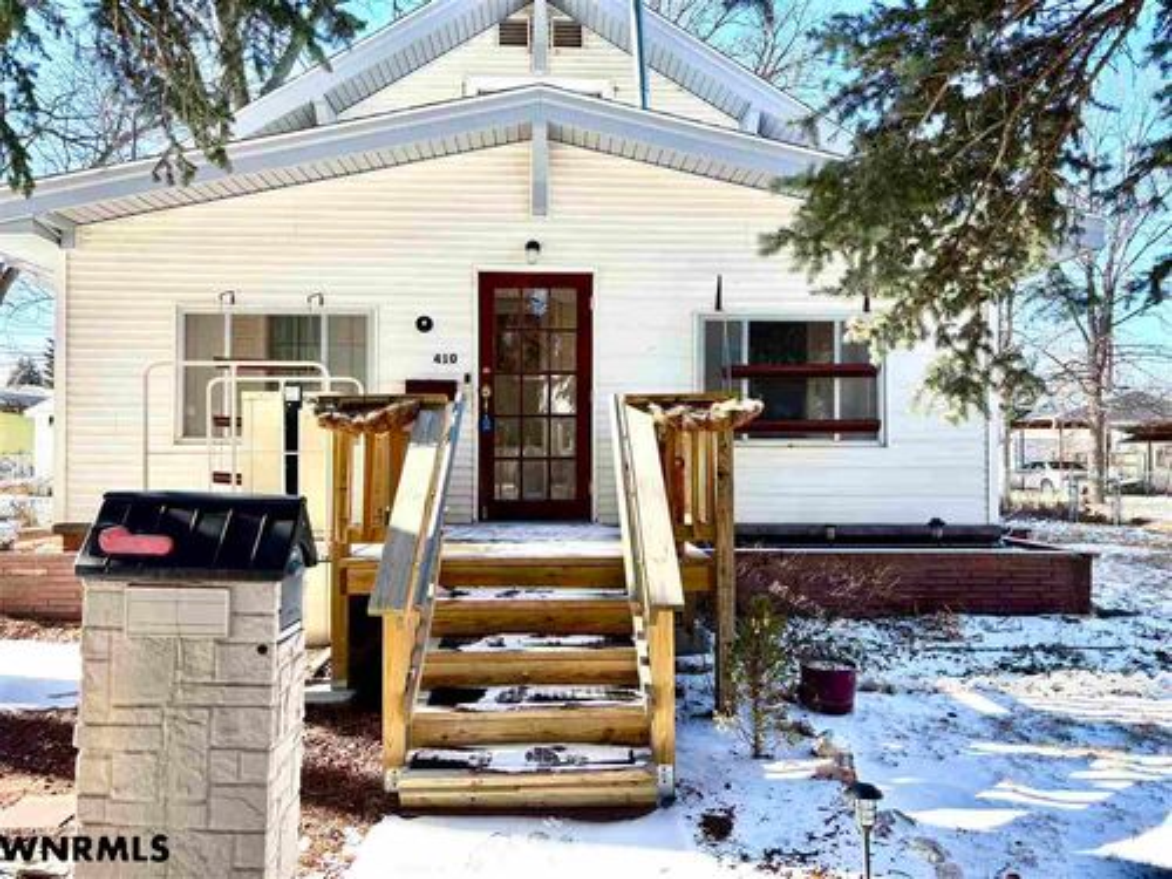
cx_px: 586
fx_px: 880
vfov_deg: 53.1
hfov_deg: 67.3
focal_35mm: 26
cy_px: 440
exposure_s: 1/792
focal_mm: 5.96
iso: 50
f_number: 1.6
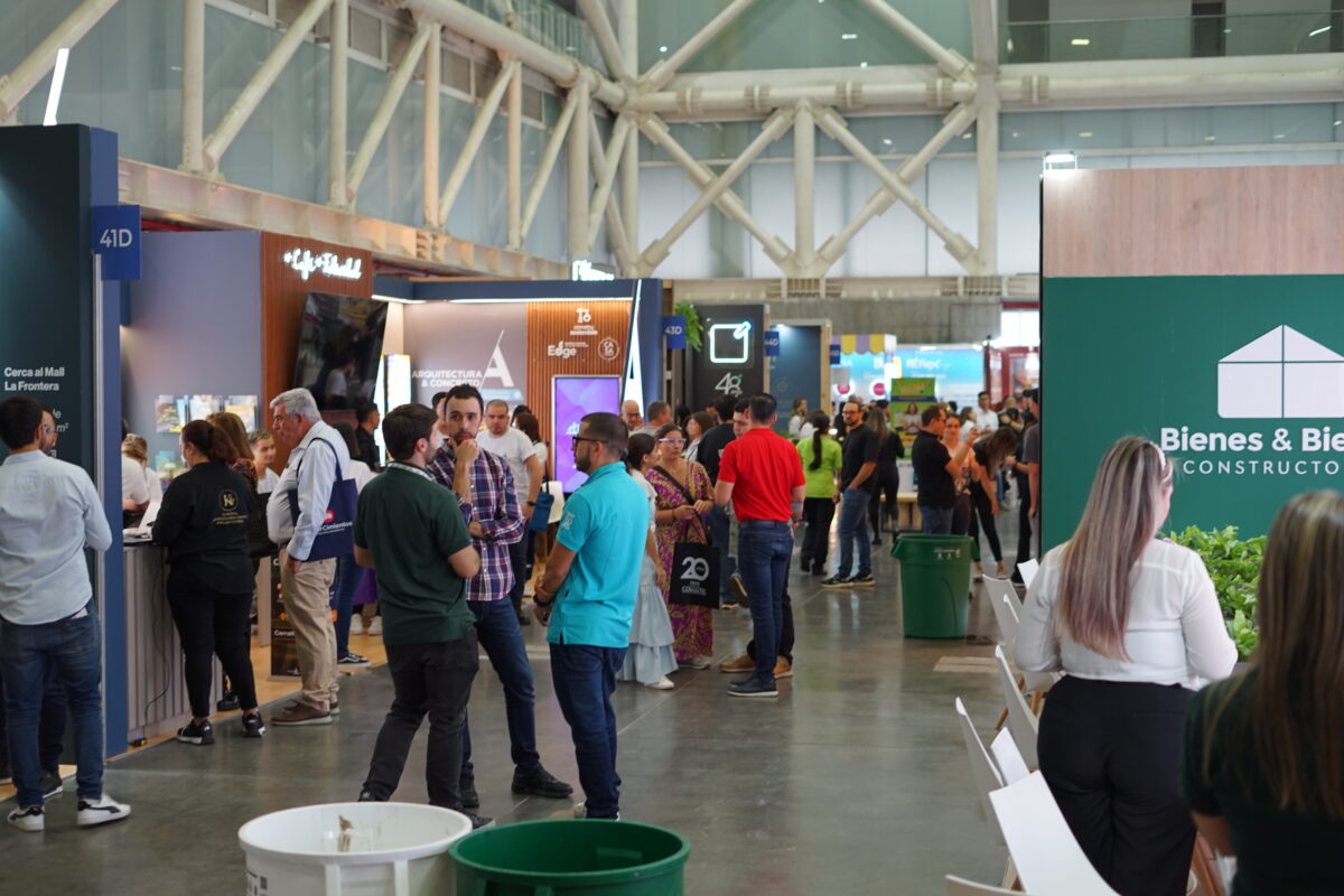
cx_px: 672
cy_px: 448
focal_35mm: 50
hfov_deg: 39.6
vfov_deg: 27.0
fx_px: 1867
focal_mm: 50
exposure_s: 1/125
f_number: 2.5
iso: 640
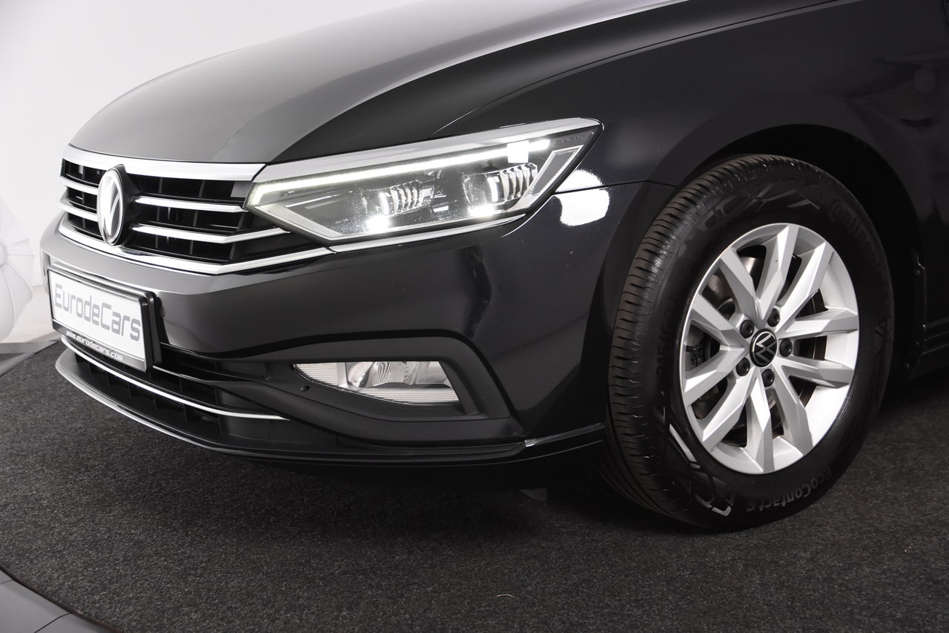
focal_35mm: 51
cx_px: 474
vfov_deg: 26.5
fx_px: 1344
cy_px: 316
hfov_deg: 38.9
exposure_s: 1/100
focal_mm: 34
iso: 1600
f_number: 5
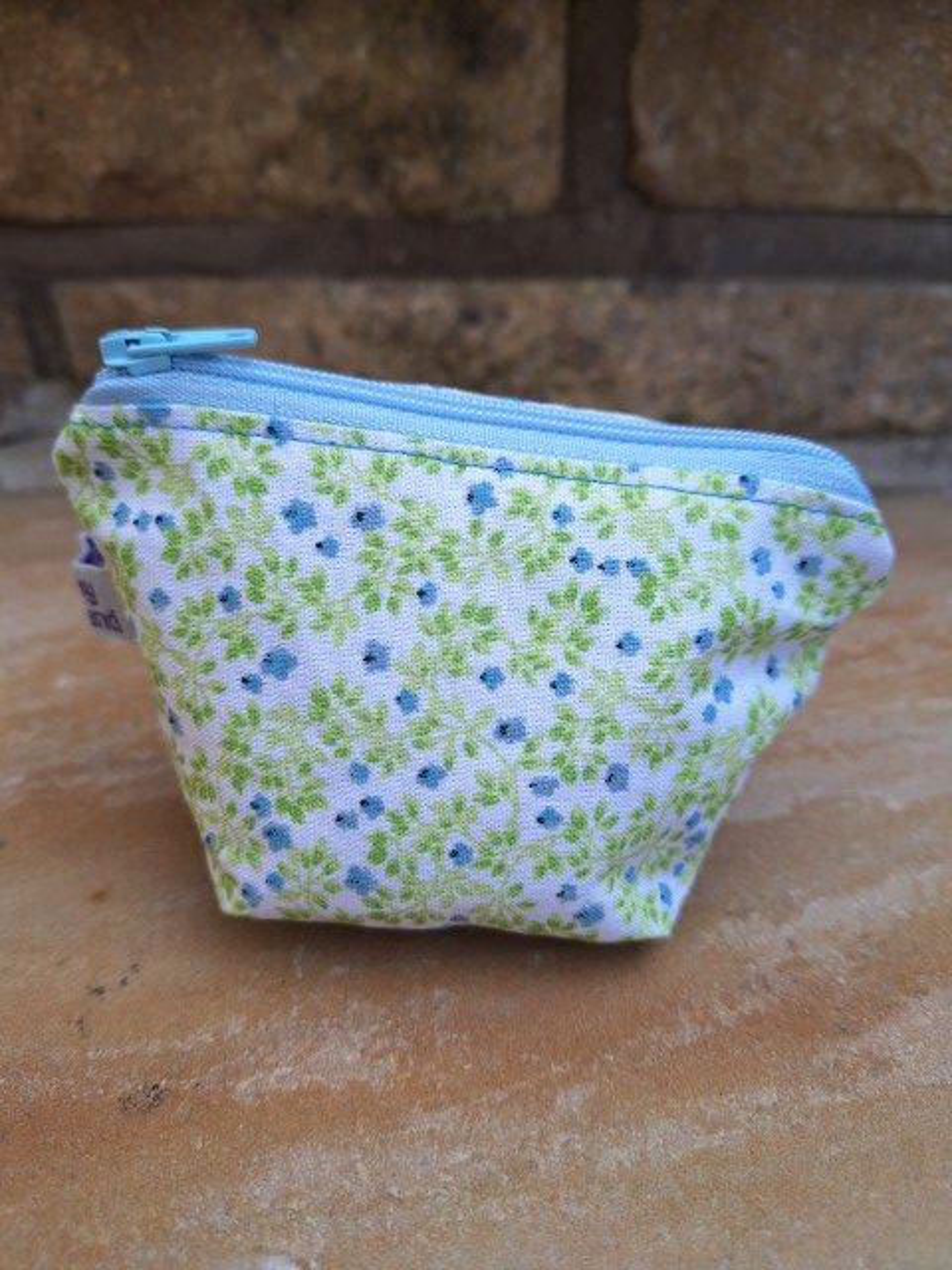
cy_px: 635
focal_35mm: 23
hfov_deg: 58.9
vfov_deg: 73.9
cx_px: 476
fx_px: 843
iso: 40
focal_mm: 5.54
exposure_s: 1/191
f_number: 1.8
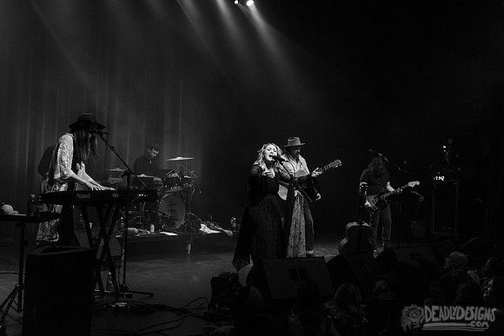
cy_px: 163
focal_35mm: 41
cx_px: 274
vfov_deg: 32.8
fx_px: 571
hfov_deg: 47.6
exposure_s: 1/160
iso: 2500
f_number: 3.2
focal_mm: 35
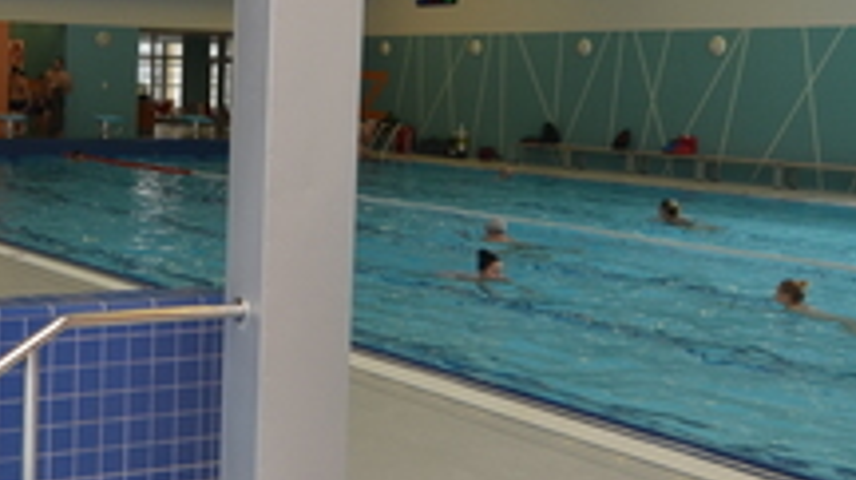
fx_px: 1383
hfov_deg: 33.3
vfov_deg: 19.6
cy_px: 171
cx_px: 159
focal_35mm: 61
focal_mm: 12
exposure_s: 1/80
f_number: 4.5
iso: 200
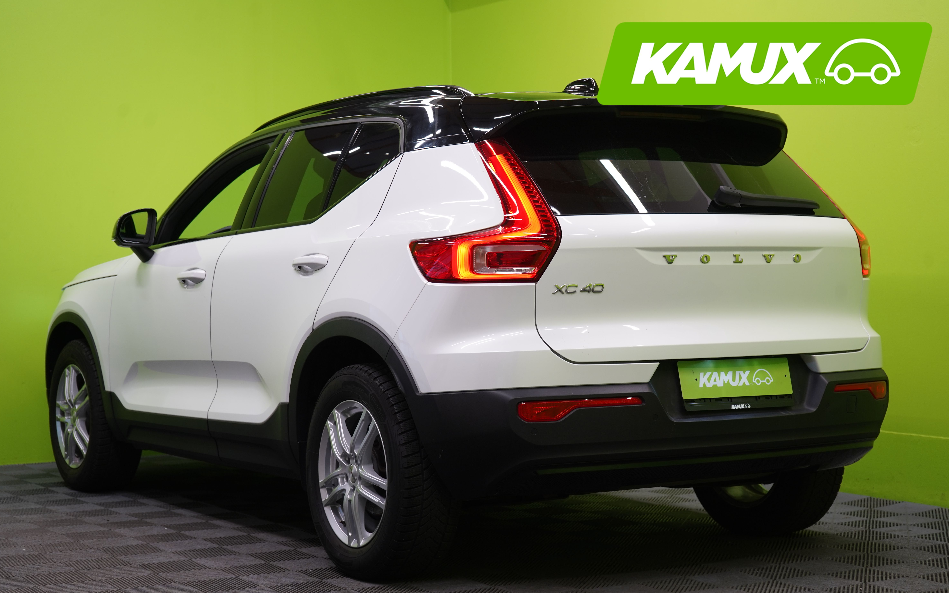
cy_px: 312
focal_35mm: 64
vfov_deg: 20.3
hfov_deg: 32.0
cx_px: 476
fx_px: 1655
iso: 400
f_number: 5.6
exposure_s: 1/40
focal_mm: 62
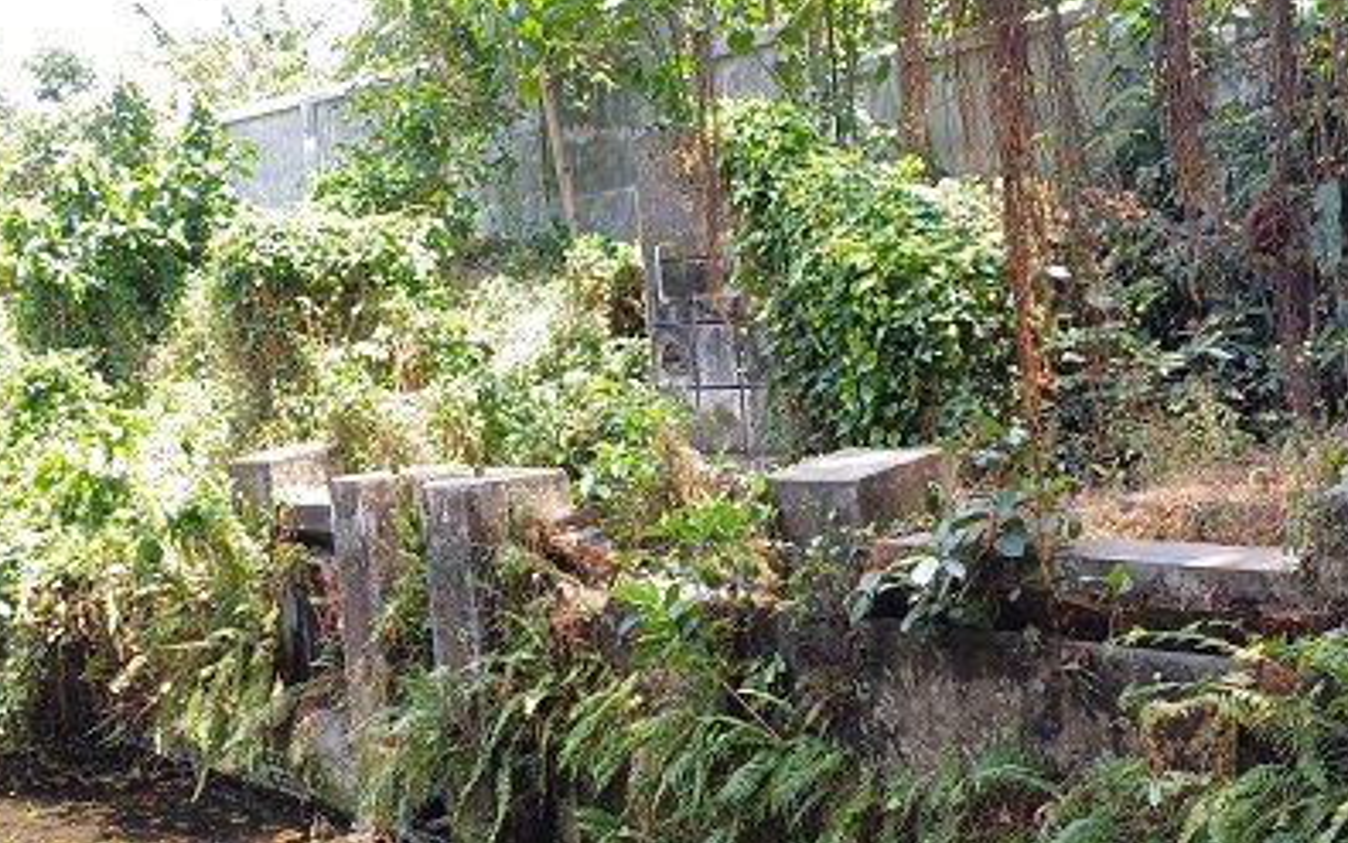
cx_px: 706
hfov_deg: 42.6
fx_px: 1727
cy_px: 486
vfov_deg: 27.4
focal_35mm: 47
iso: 50
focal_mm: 4.65
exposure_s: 1/124
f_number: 1.8
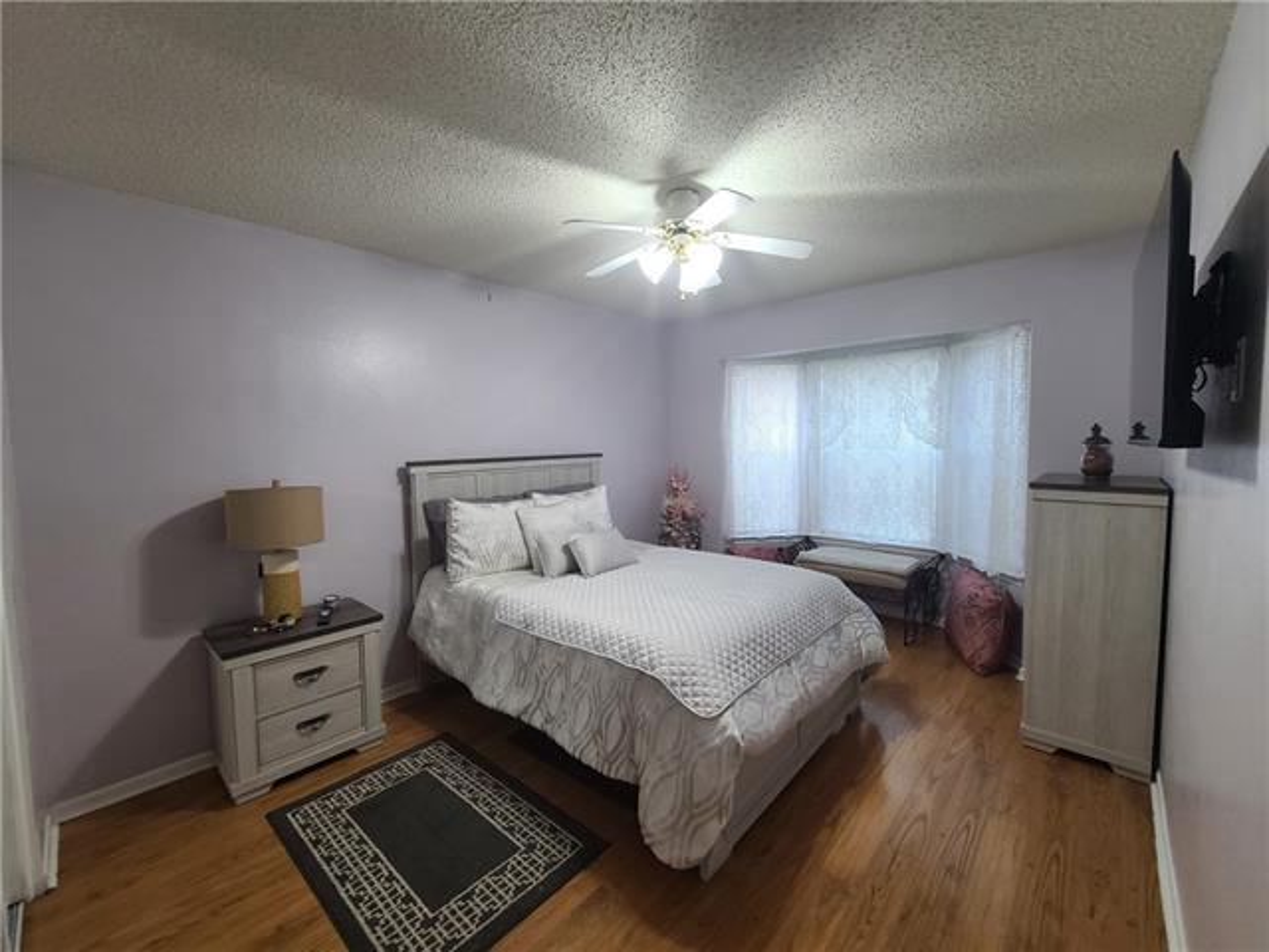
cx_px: 634
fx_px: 477
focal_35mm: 13
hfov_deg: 106.2
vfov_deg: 89.9
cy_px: 476
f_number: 2.2
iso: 200
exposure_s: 1/60
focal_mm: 2.2
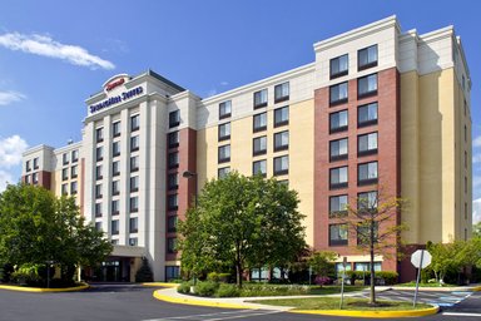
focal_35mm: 26
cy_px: 160
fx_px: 341
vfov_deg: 50.4
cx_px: 240
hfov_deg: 70.4
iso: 250
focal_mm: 17
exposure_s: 1/400
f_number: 11
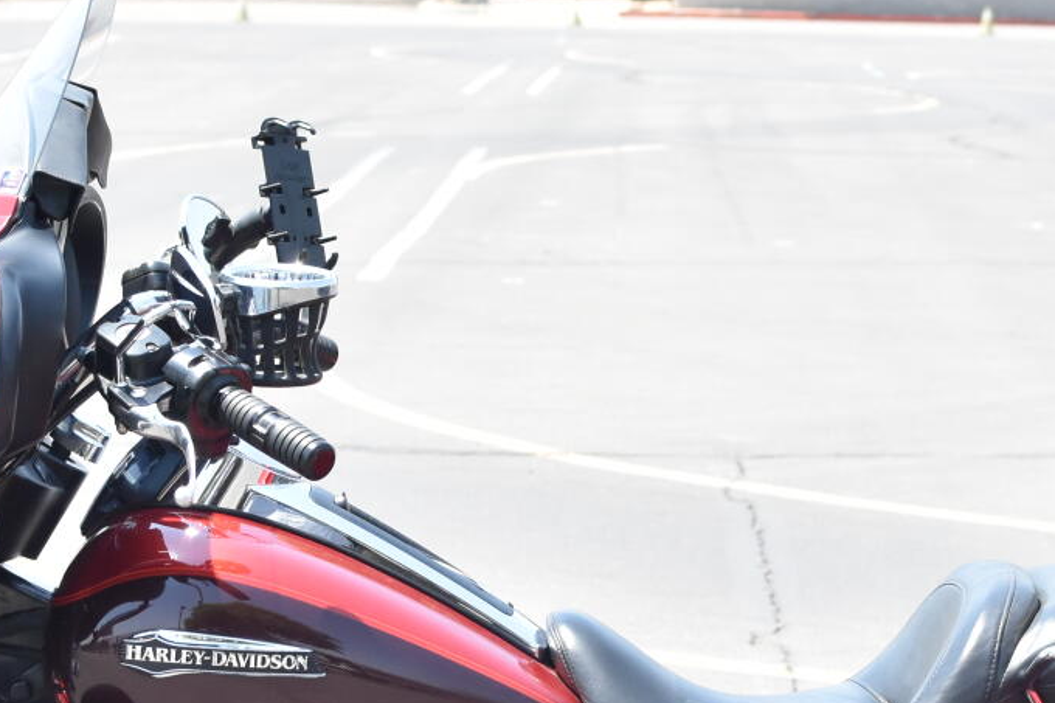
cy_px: 654
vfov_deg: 8.8
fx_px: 4525
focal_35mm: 154
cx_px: 687
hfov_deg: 13.3
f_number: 4.5
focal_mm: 35
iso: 800
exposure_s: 1/1600
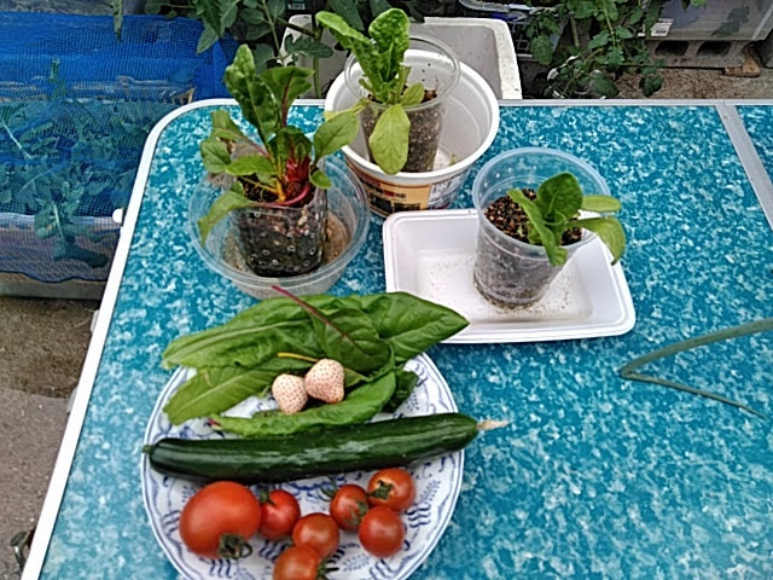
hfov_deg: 65.3
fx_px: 603
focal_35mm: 27
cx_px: 386
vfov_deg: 51.4
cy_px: 290
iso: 73
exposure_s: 1/125
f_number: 2.2
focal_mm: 3.46
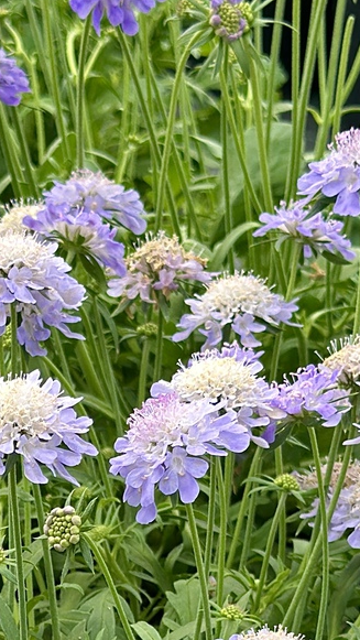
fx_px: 2137
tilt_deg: -29.6
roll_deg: -1.3
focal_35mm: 126
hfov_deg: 9.6
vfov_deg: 16.7
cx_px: 31
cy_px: 618
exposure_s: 1/919
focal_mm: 6.86
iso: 80
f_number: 1.78
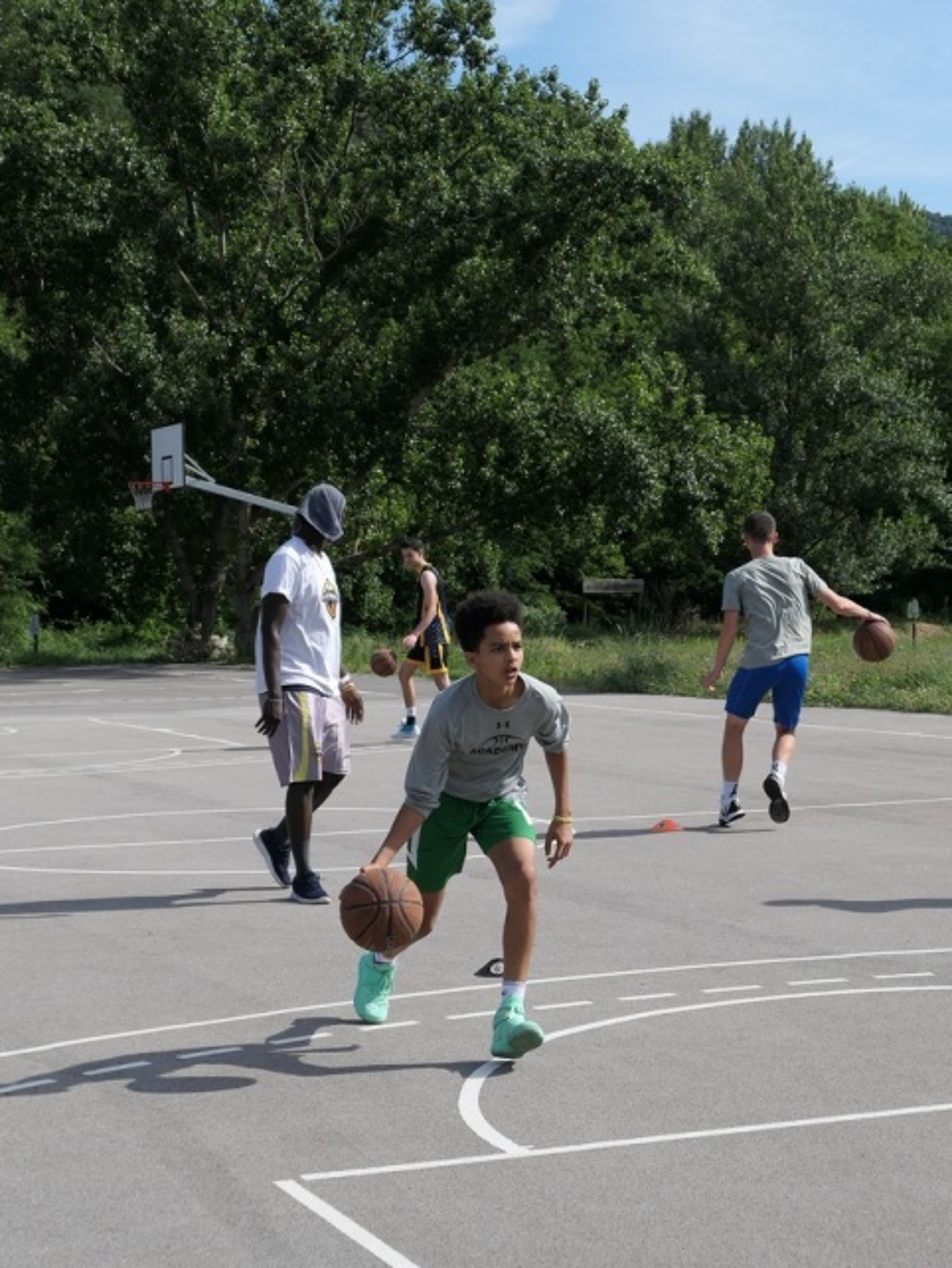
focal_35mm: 76
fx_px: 2785
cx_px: 478
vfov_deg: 25.6
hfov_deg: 19.4
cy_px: 658
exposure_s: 1/1600
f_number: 3.2
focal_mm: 20.7
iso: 125
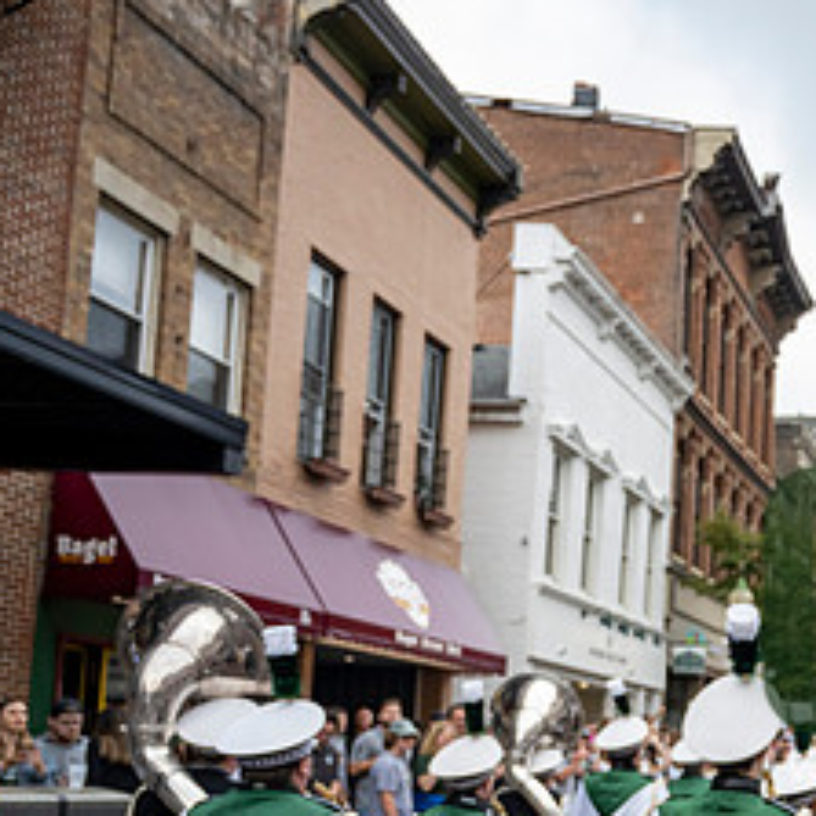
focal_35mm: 53
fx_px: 1413
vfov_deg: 31.5
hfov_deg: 27.3
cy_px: 639
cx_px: 1039
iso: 800
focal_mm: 24
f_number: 4
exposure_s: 1/1600
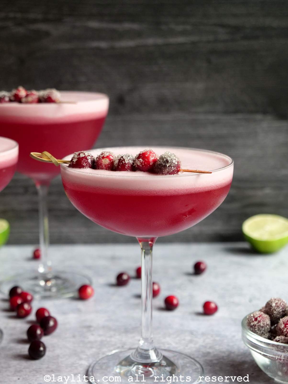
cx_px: 144
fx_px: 642
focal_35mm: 58
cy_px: 192
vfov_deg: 33.2
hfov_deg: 25.3
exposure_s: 1/60
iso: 1000
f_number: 3.7
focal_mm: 29
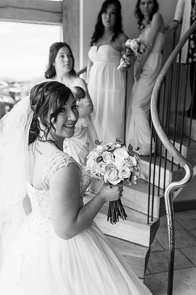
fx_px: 286
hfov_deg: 37.8
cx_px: 98
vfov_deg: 54.5
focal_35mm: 35
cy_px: 148
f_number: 3.2
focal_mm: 35
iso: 100
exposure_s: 1/400
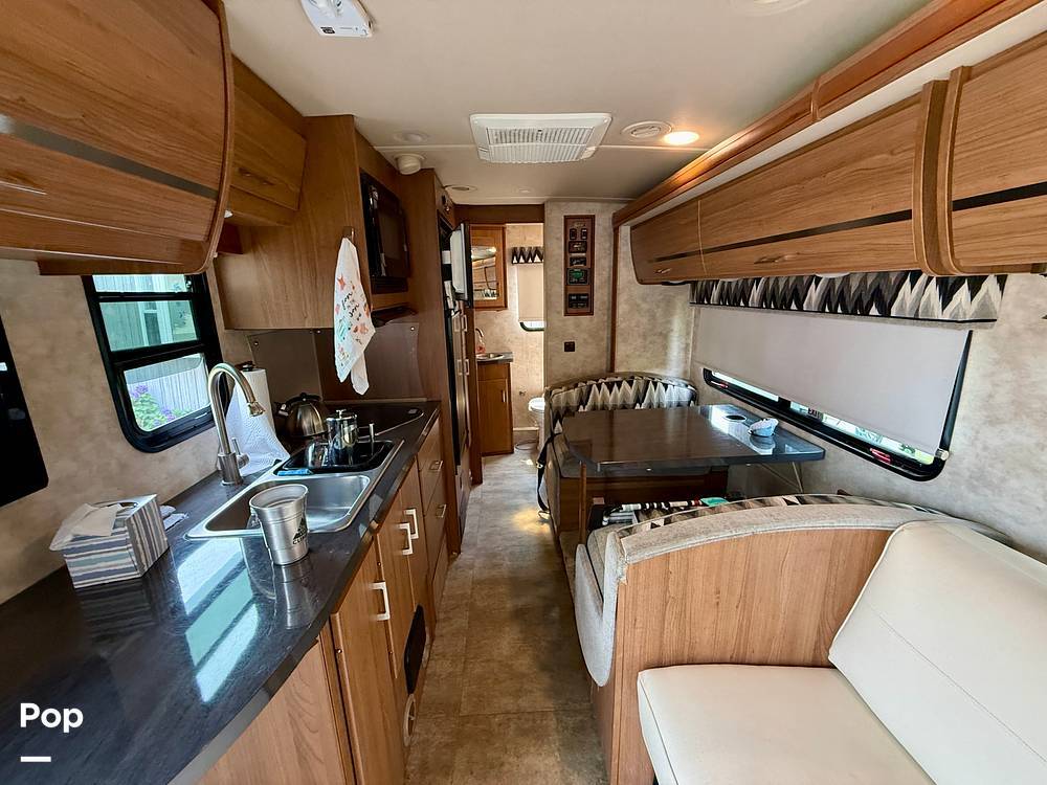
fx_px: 423
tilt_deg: -8.4
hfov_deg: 102.1
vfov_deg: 85.7
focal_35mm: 14
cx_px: 524
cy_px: 392
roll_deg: -1.3
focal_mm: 2.22
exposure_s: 1/72
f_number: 2.2
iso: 320
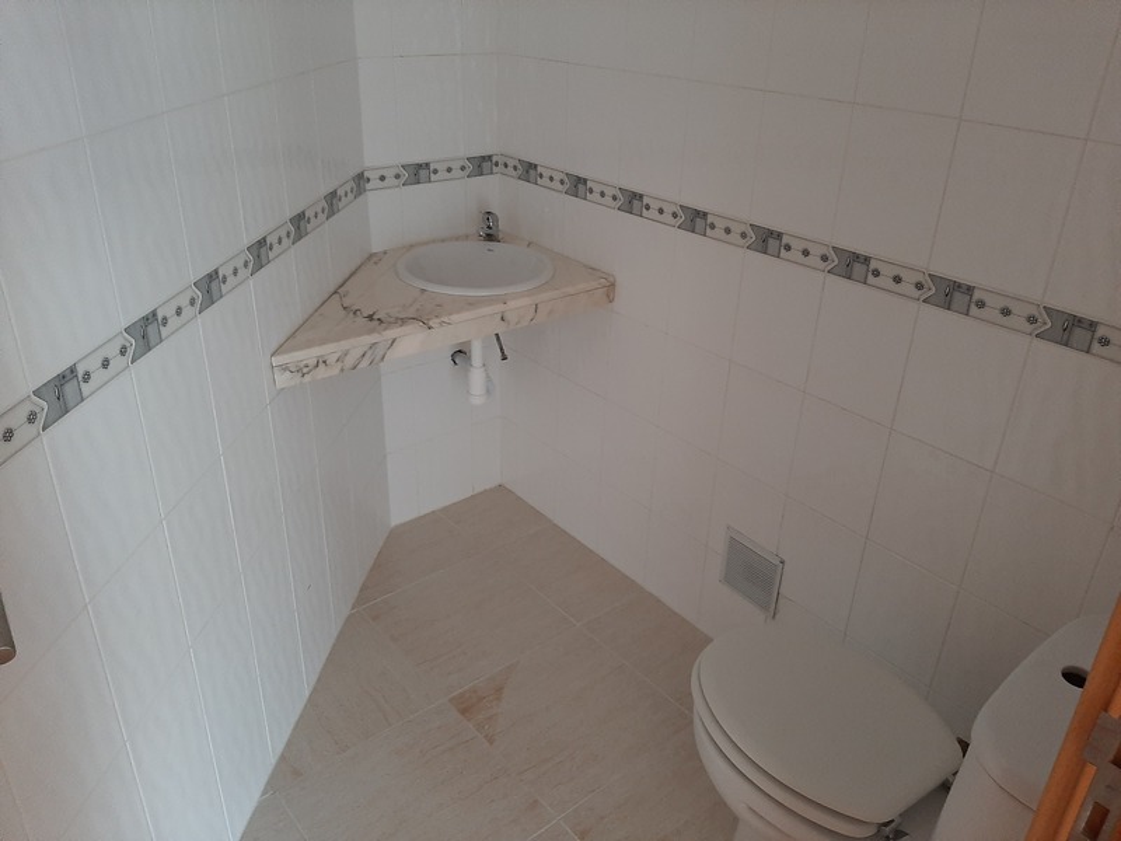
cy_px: 420
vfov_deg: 51.4
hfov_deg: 65.3
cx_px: 560
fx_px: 874
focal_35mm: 27
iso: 400
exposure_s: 1/25
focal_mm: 3.93
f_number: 1.7
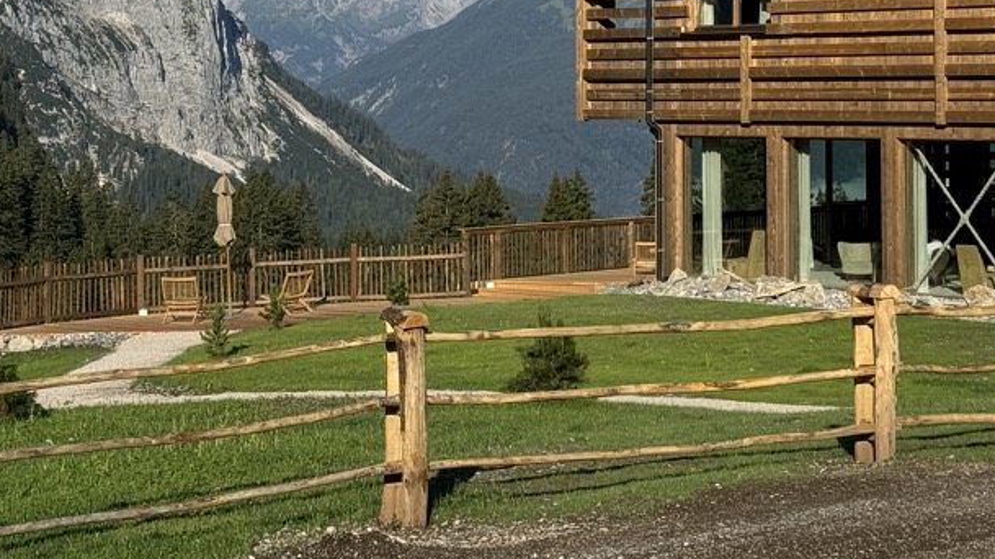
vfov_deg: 13.5
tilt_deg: +2.1
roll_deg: +0.4
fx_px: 2321
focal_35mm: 88
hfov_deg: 24.1
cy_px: -20
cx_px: 676
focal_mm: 6.76
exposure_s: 1/4608
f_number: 1.78
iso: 64
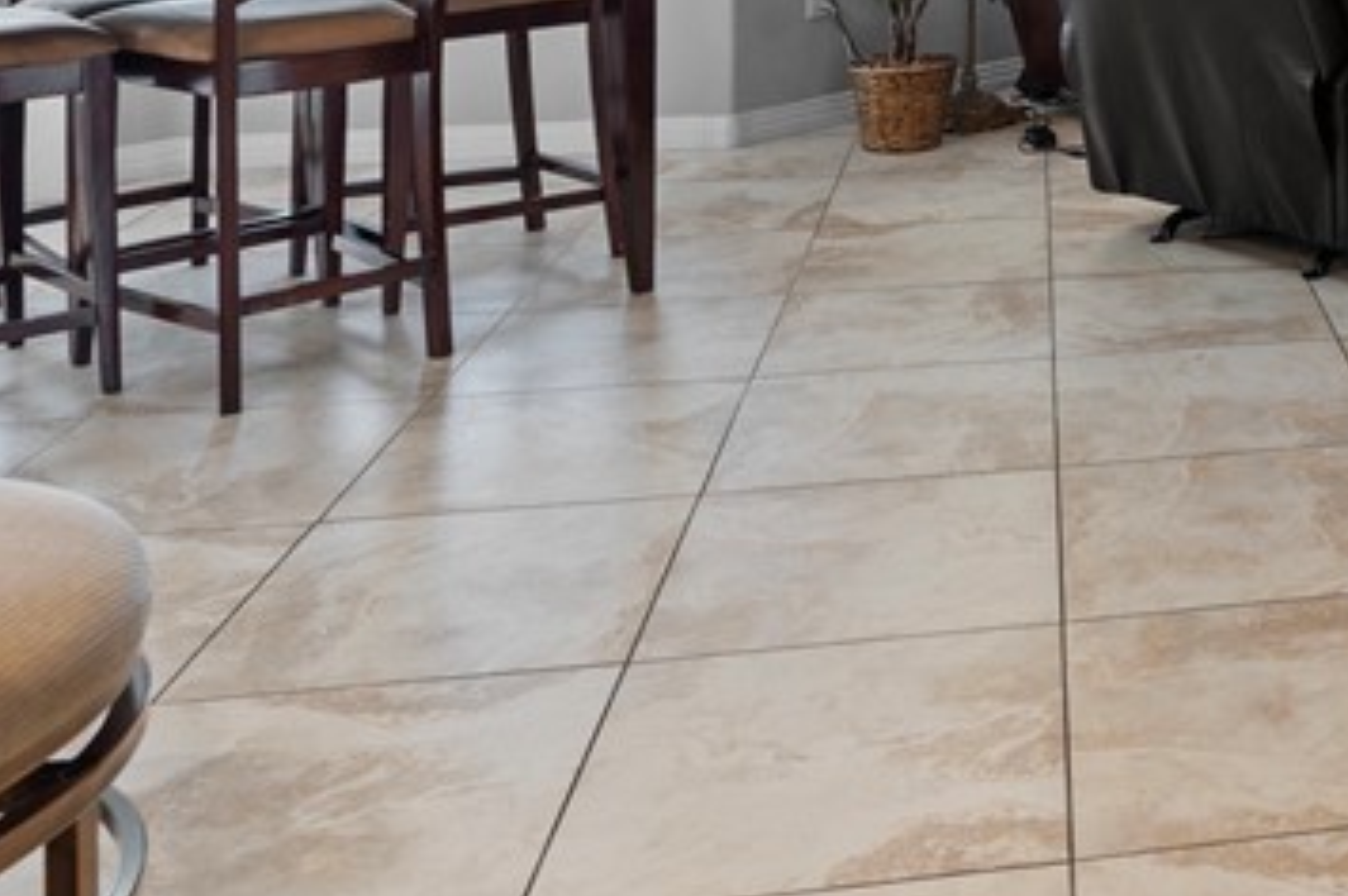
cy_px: -273
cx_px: 1447
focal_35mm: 49
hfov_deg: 35.2
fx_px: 1833
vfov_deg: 24.1
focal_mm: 16
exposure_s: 3.2
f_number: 9
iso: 200
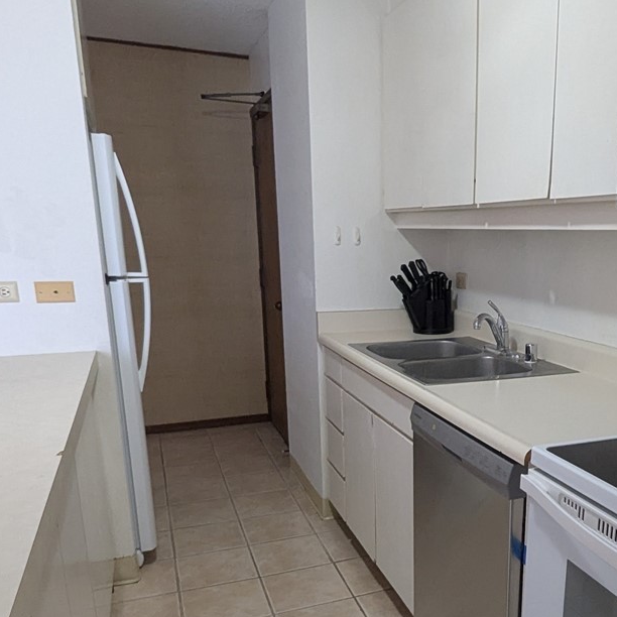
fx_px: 605
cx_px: 444
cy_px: 411
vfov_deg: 53.0
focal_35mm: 30
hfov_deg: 52.2
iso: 363
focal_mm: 1.95
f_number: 2.2
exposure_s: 1/40
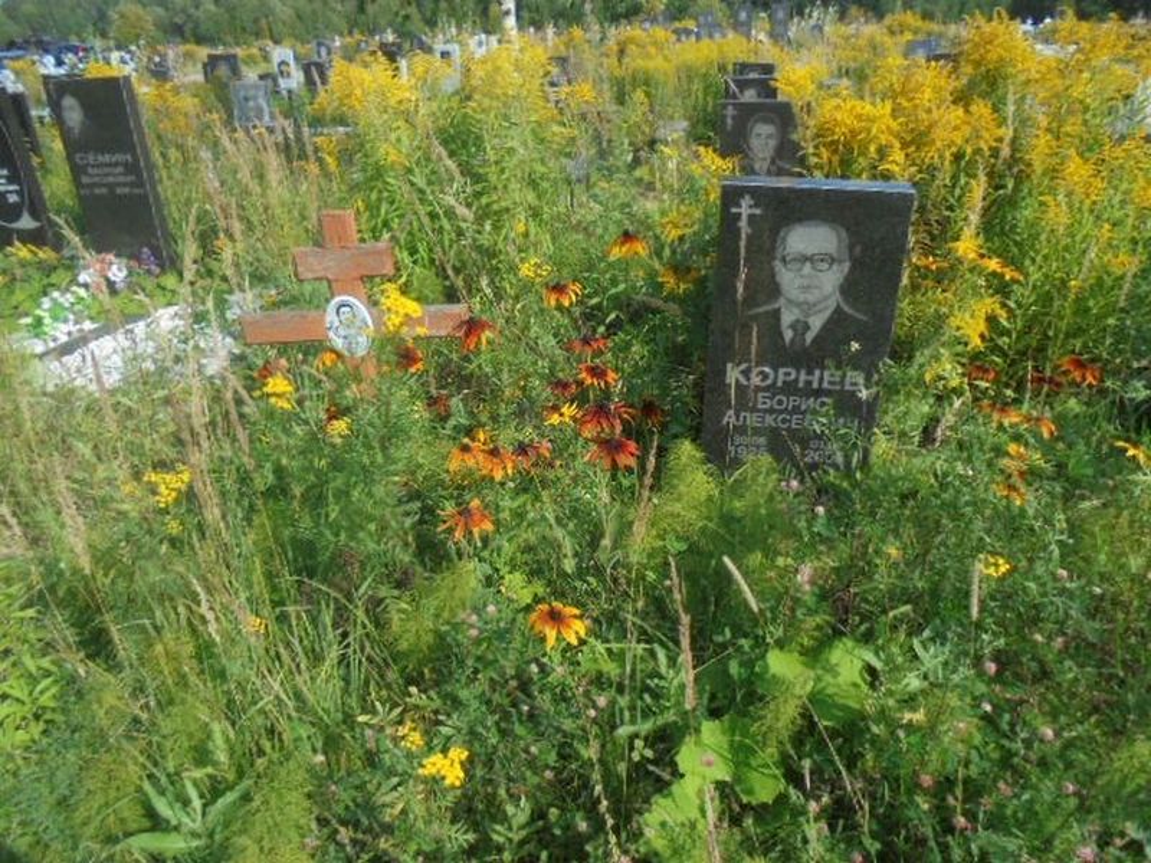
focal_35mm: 26
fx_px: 865
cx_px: 576
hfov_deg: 67.3
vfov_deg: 53.1
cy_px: 432
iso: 100
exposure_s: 1/800
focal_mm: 4.6
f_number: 3.5
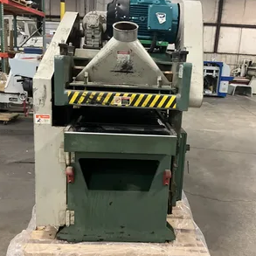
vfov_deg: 47.2
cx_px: 137
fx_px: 293
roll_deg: -4.1
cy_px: 128
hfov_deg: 47.2
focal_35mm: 35
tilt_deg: -12.9
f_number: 1.8
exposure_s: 1/34
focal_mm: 3
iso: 320
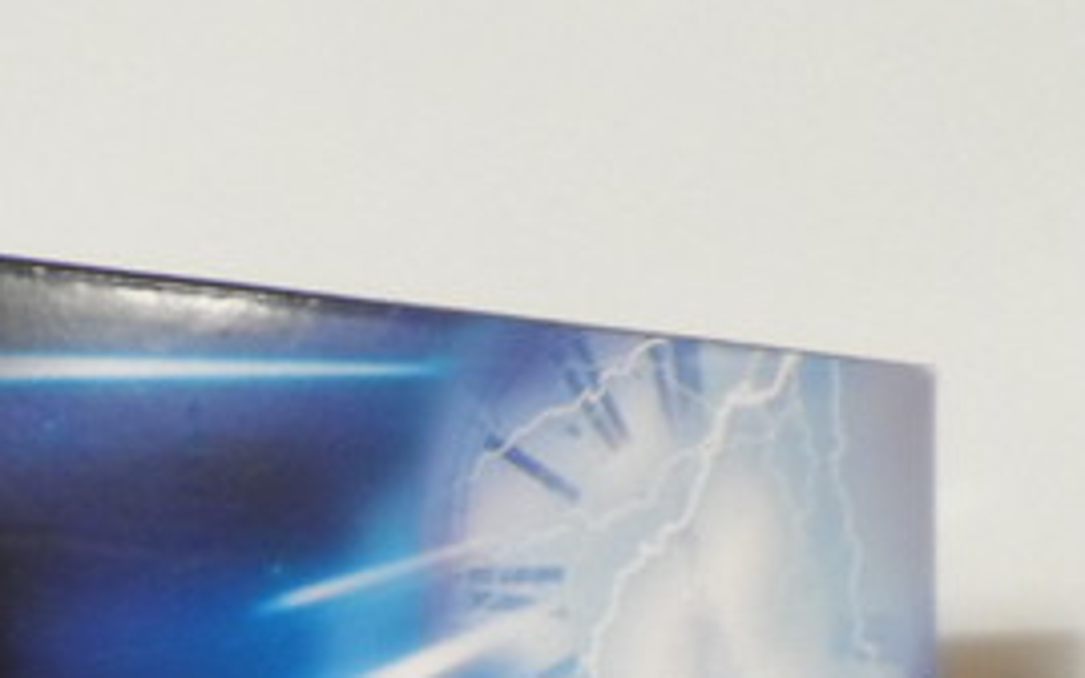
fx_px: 2513
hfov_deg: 21.1
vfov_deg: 13.6
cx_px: -476
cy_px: 1257
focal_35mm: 85
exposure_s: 1/30
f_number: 3.2
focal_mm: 4
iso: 320
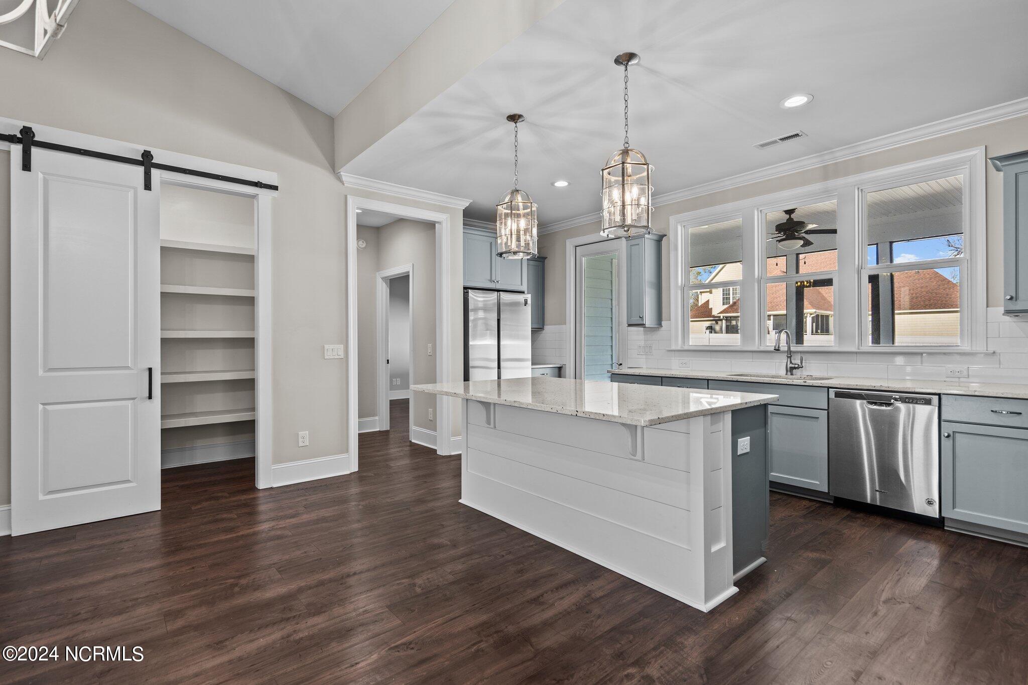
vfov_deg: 73.7
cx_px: 514
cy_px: 342
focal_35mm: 16
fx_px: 457
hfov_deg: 96.7
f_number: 4
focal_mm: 16
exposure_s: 1/10
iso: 250
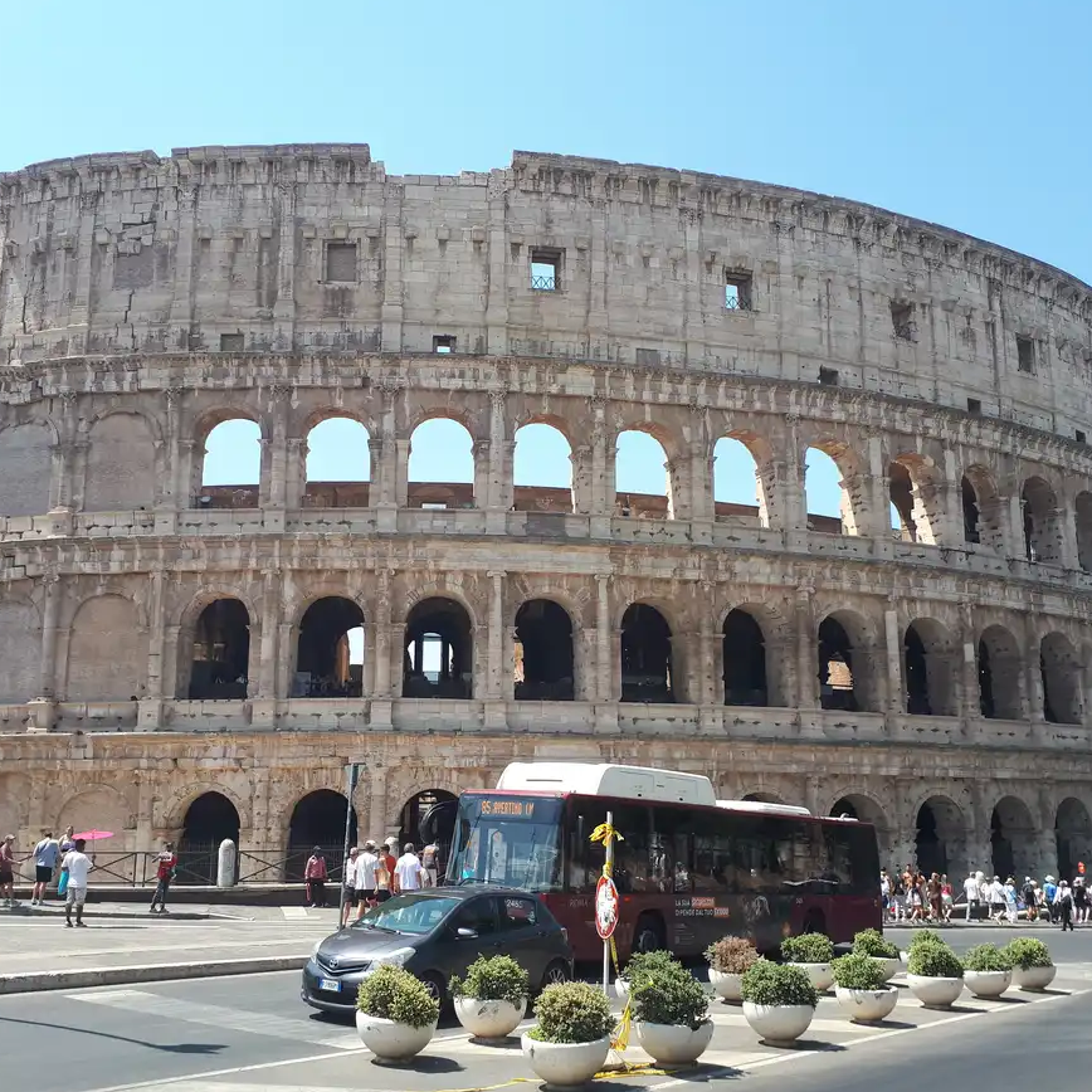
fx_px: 1178
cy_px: 532
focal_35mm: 33
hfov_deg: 49.7
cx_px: 515
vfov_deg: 49.7
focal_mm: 3.6
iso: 40
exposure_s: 1/661
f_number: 1.9
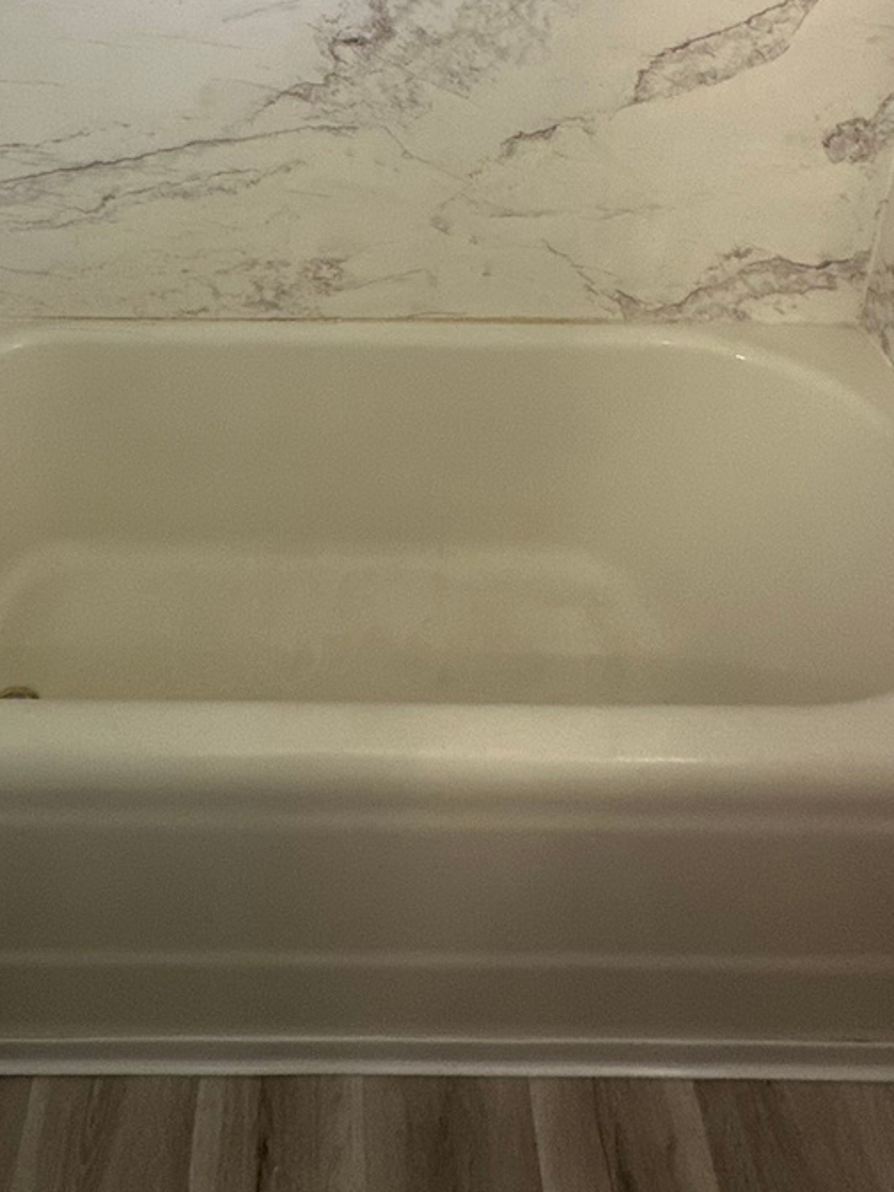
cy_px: 5
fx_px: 1102
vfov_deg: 47.4
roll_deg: -0.6
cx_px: 332
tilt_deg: -18.1
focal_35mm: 32
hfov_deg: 43.8
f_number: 2.2
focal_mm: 2.22
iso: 200
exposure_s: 1/60
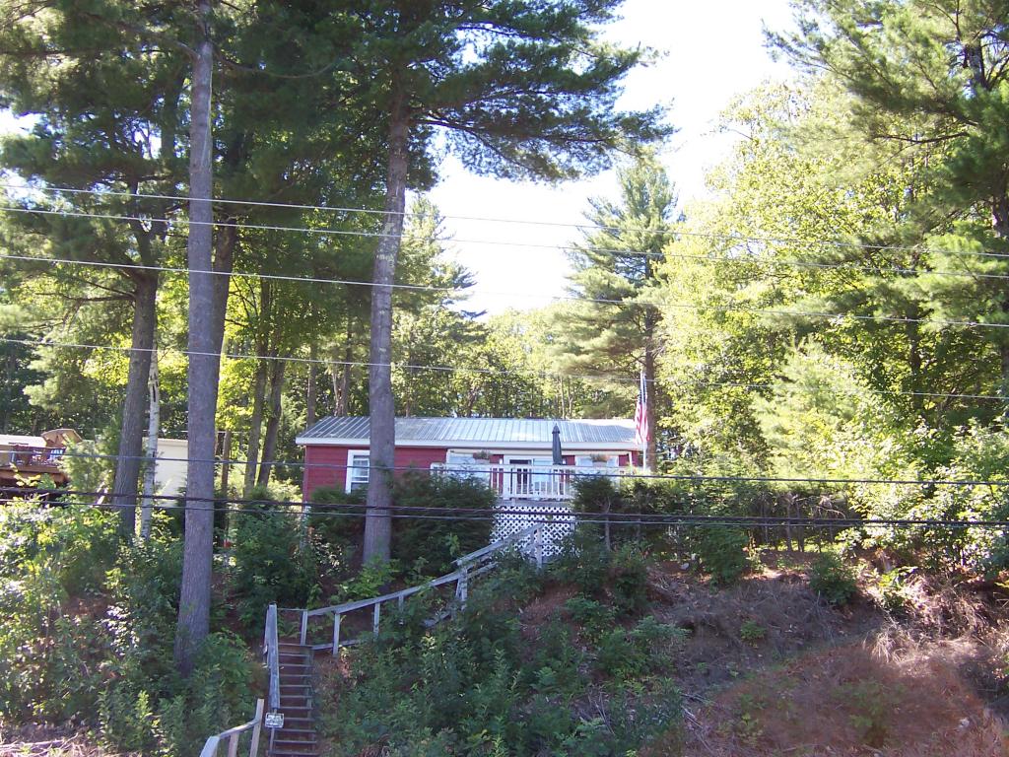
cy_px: 378
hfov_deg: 51.4
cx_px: 504
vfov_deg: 39.7
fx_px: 1049
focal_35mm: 36
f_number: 3.4
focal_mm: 5.6
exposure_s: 1/125
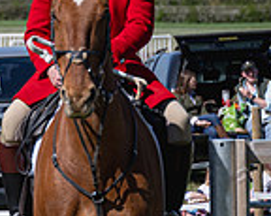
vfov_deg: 4.1
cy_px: 52
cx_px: 47
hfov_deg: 5.2
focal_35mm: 375
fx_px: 3006
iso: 64
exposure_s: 1/2000
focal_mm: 70
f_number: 2.8
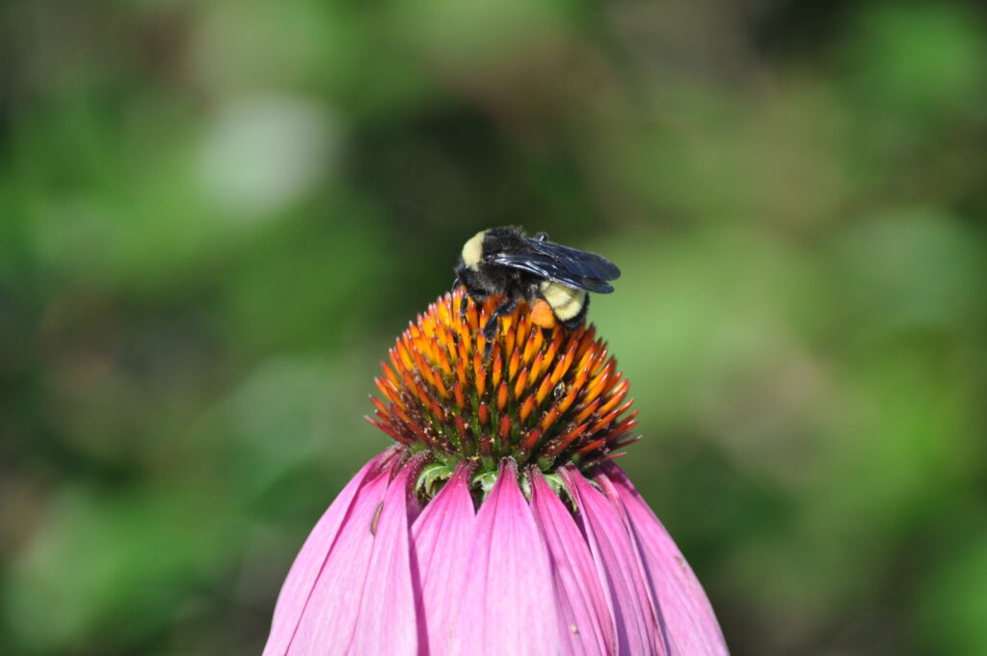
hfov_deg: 5.3
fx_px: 10679
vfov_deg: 3.5
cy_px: 328
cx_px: 494
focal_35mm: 390
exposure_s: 1/1000
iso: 500
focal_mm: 260
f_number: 5.6
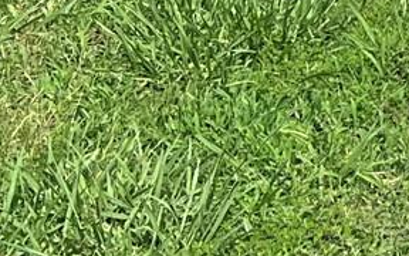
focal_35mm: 196
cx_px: 1032
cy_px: -740
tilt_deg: -3.8
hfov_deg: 9.4
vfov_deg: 5.8
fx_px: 2185
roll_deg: -1.5
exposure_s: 1/5076
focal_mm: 5.7
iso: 50
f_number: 1.5
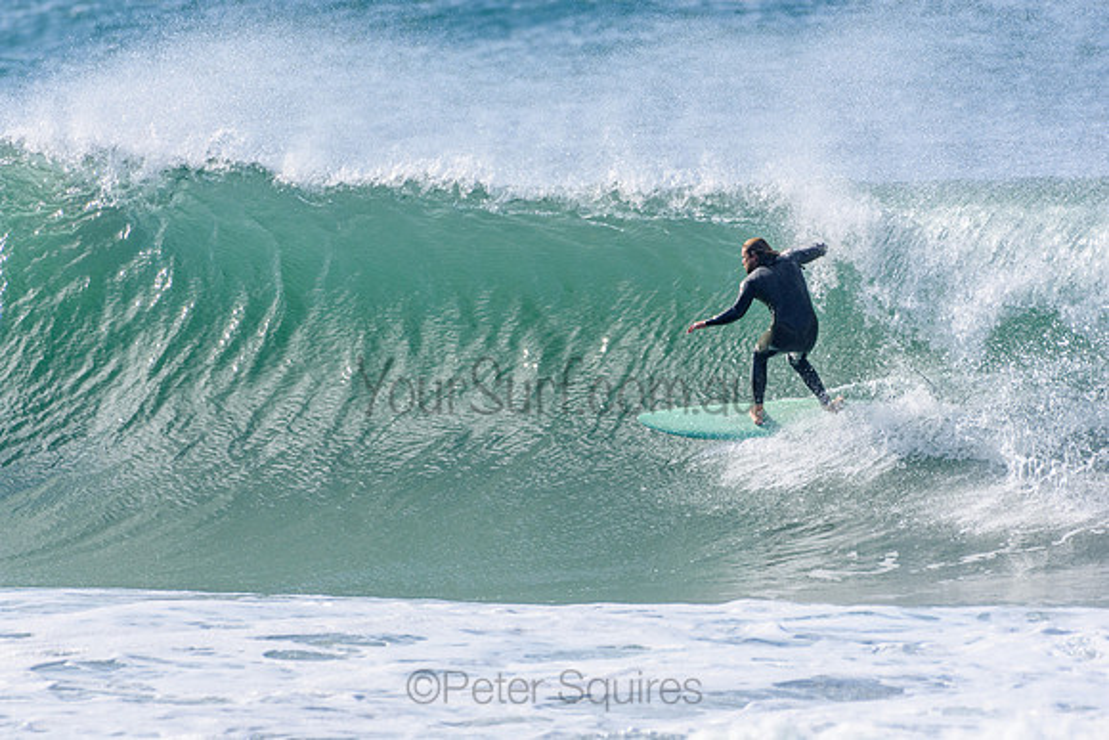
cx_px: 554
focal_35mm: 750
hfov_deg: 2.7
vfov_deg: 1.8
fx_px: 23108
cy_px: 370
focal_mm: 500
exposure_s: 1/2000
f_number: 5.6
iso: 360
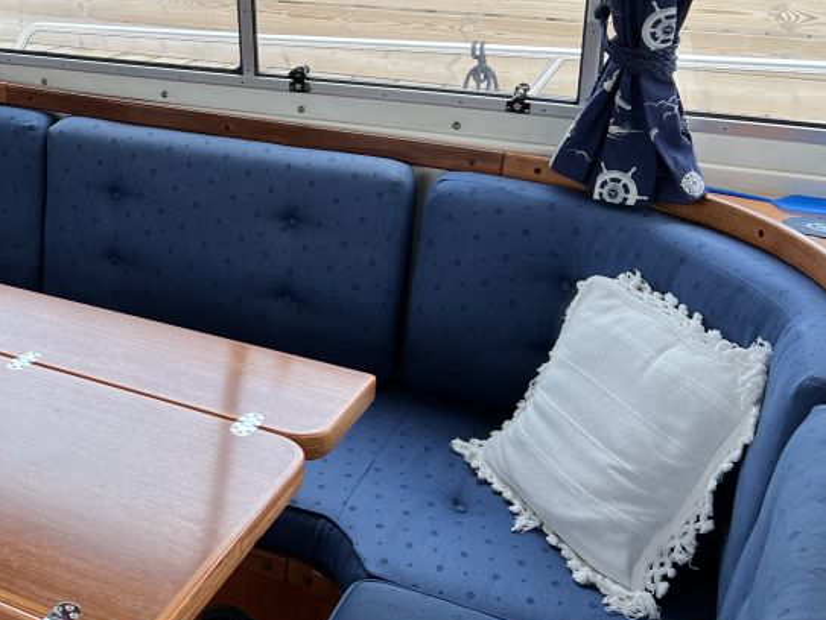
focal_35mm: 49
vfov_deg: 29.6
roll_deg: +0.3
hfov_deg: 36.3
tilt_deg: -18.8
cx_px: 71
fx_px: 1170
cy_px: 229
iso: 125
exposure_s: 1/121
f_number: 1.5
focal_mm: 5.7
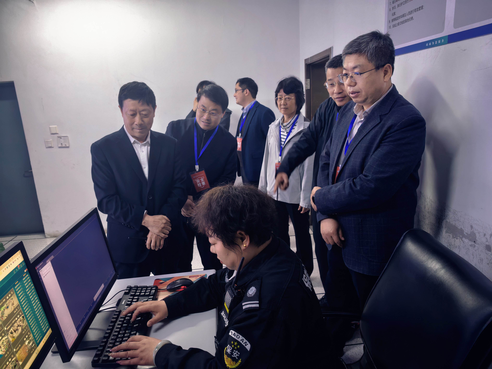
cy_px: 184
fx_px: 341
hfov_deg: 71.6
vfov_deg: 56.8
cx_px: 246
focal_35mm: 24
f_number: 2
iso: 320
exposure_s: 1/60
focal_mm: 5.75
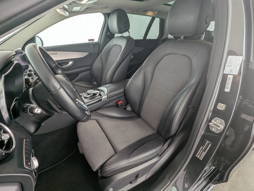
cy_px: 96
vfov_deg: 78.2
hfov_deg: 94.4
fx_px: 118
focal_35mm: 16
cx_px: 127
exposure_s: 1/40.3
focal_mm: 2.35
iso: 41
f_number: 2.2
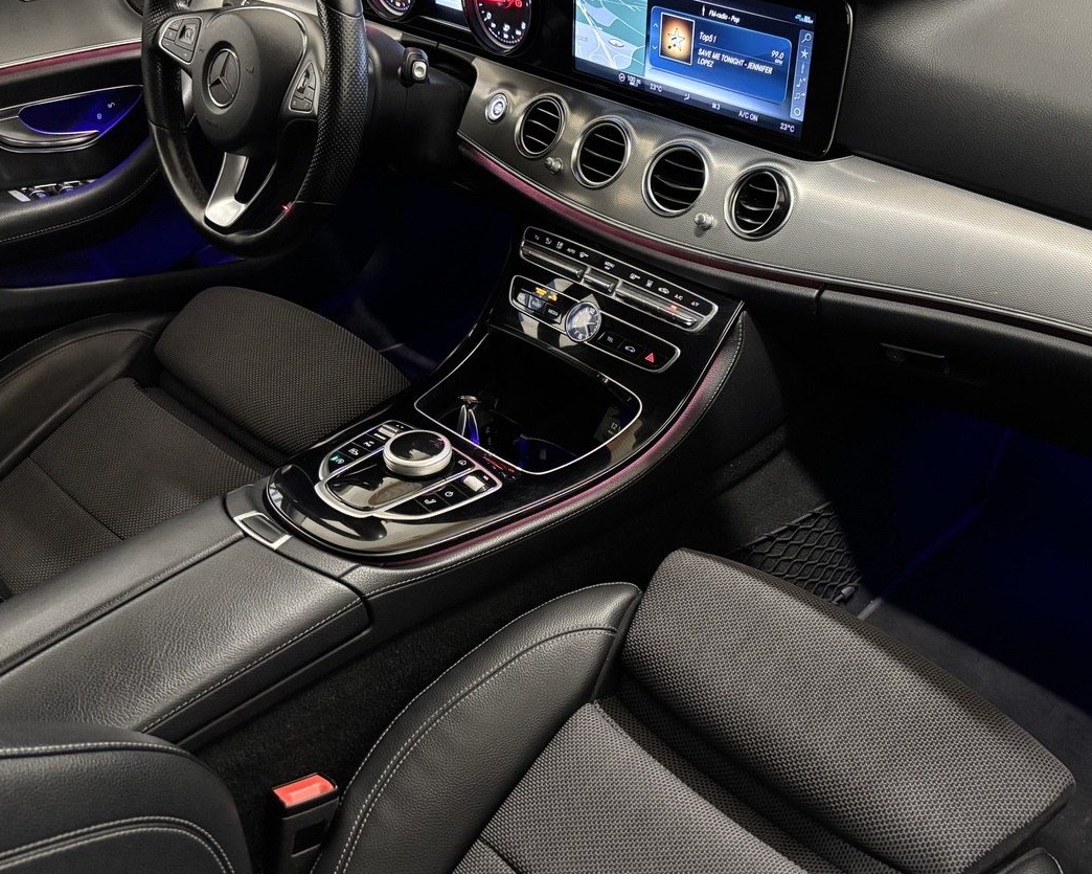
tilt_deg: -36.0
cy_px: 387
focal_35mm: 35
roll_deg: +2.2
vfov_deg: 42.2
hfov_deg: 51.1
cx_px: 664
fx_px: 1131
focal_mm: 5.96
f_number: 1.6
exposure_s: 1/28
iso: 640
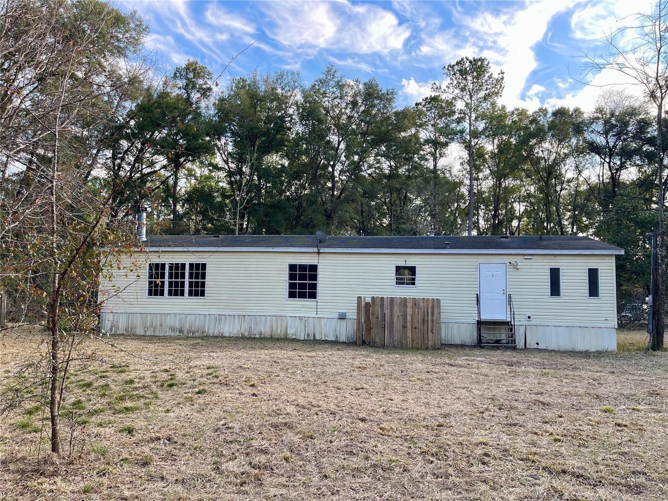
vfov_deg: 54.9
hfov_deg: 69.4
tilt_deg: +3.4
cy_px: 250
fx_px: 482
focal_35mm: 25
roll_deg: -2.2
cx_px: 334
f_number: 1.6
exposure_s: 1/455
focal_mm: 5.1
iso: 32
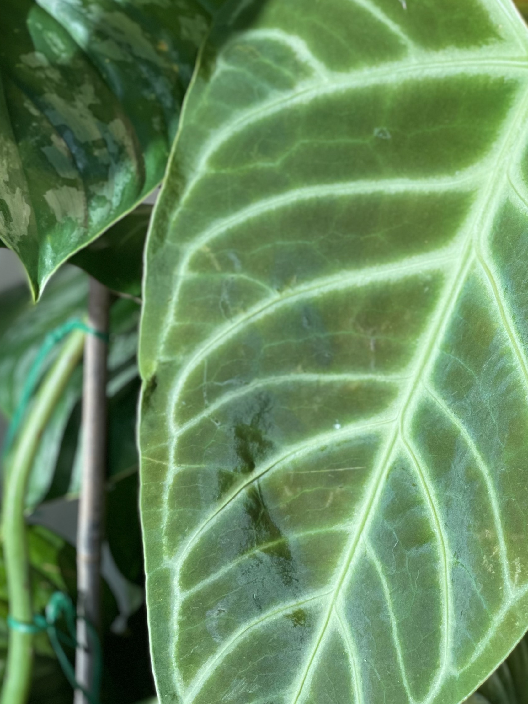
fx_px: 2339
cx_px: 360
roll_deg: -3.6
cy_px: 295
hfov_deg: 12.9
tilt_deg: -19.3
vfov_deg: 17.1
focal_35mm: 115
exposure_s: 1/100
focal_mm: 7.5
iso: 50
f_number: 2.2
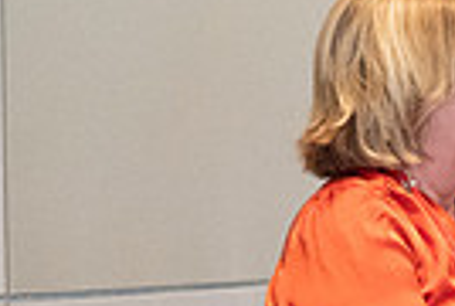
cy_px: 335
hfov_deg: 7.9
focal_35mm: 259
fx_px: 3281
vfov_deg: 5.3
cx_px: 390
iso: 3200
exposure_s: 1/80
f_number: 5
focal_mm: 40
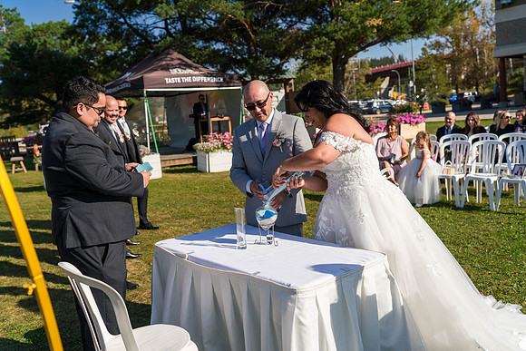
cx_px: 263
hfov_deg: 54.4
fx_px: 511
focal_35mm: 35
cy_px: 176
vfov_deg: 37.9
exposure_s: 1/3200
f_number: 4
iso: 250
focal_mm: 35
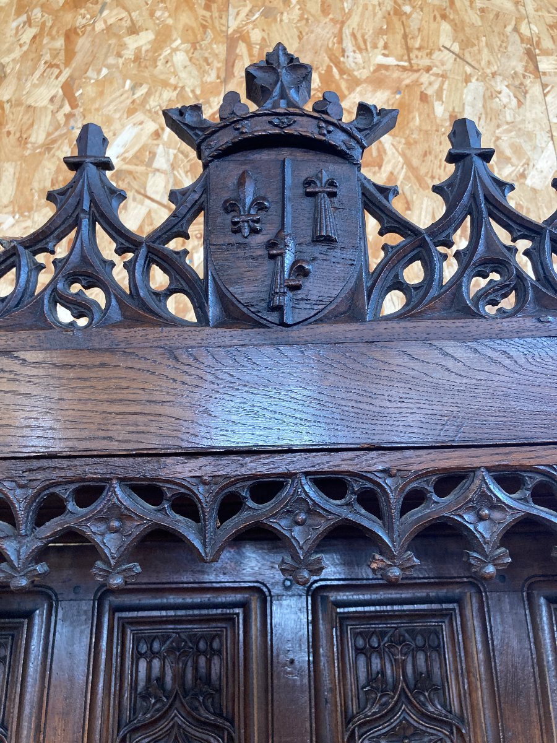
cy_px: 372
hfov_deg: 49.7
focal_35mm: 28
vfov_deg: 63.4
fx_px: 601
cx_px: 278
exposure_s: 1/50
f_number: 1.8
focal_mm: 3.99
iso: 160
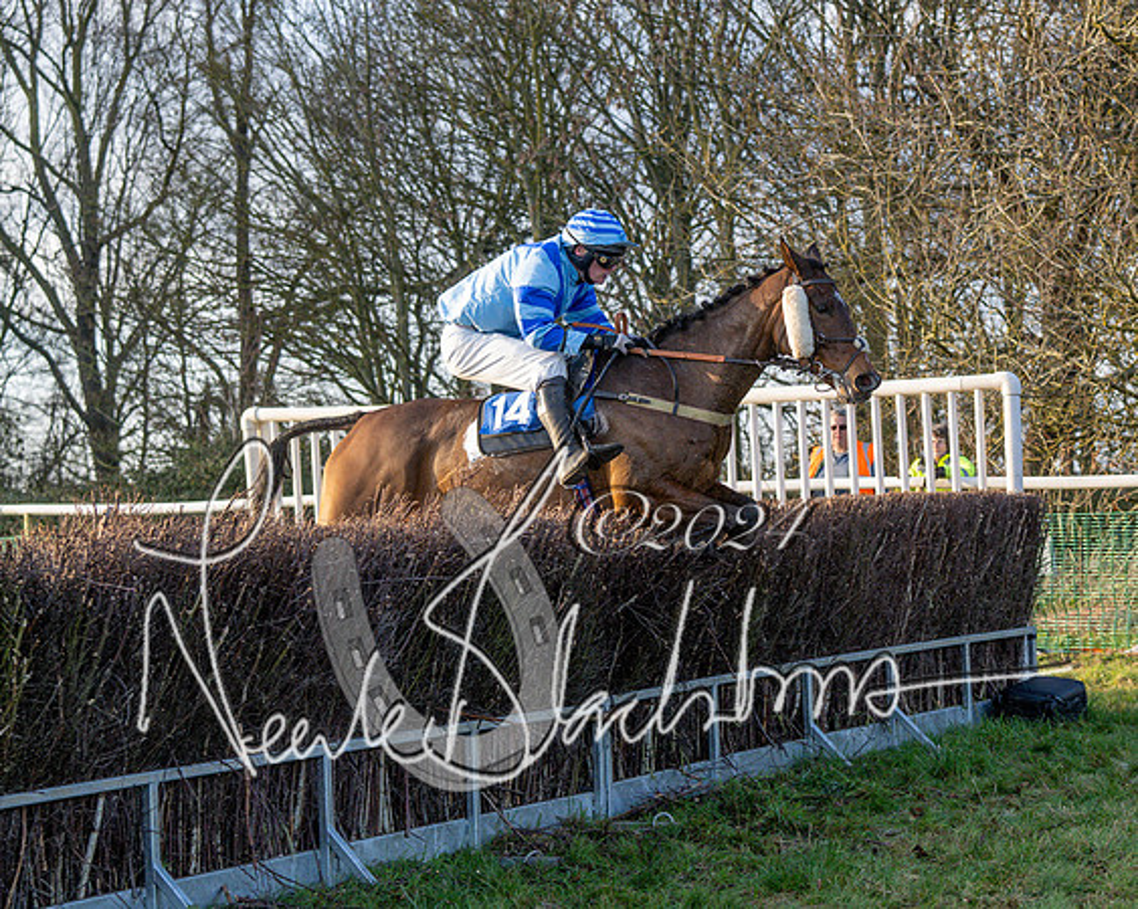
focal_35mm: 85
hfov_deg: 22.4
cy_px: 541
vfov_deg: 18.1
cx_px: 790
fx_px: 2859
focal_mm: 45
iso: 800
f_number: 2.8
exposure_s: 1/2000
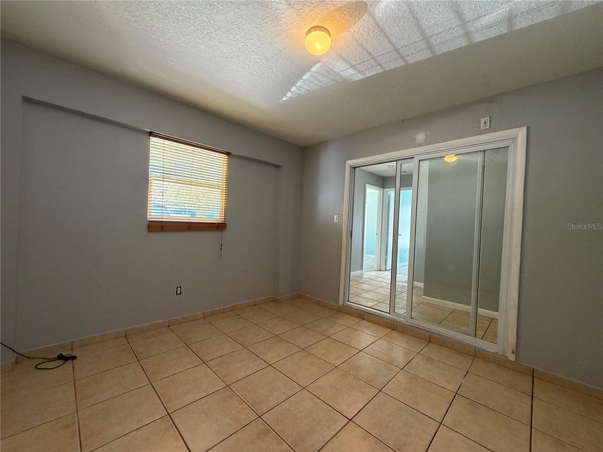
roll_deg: -2.9
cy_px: 226
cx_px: 302
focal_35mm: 14
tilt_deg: -0.4
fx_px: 244
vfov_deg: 85.7
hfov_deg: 102.1
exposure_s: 1/60
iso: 400
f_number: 2.2
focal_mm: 2.22
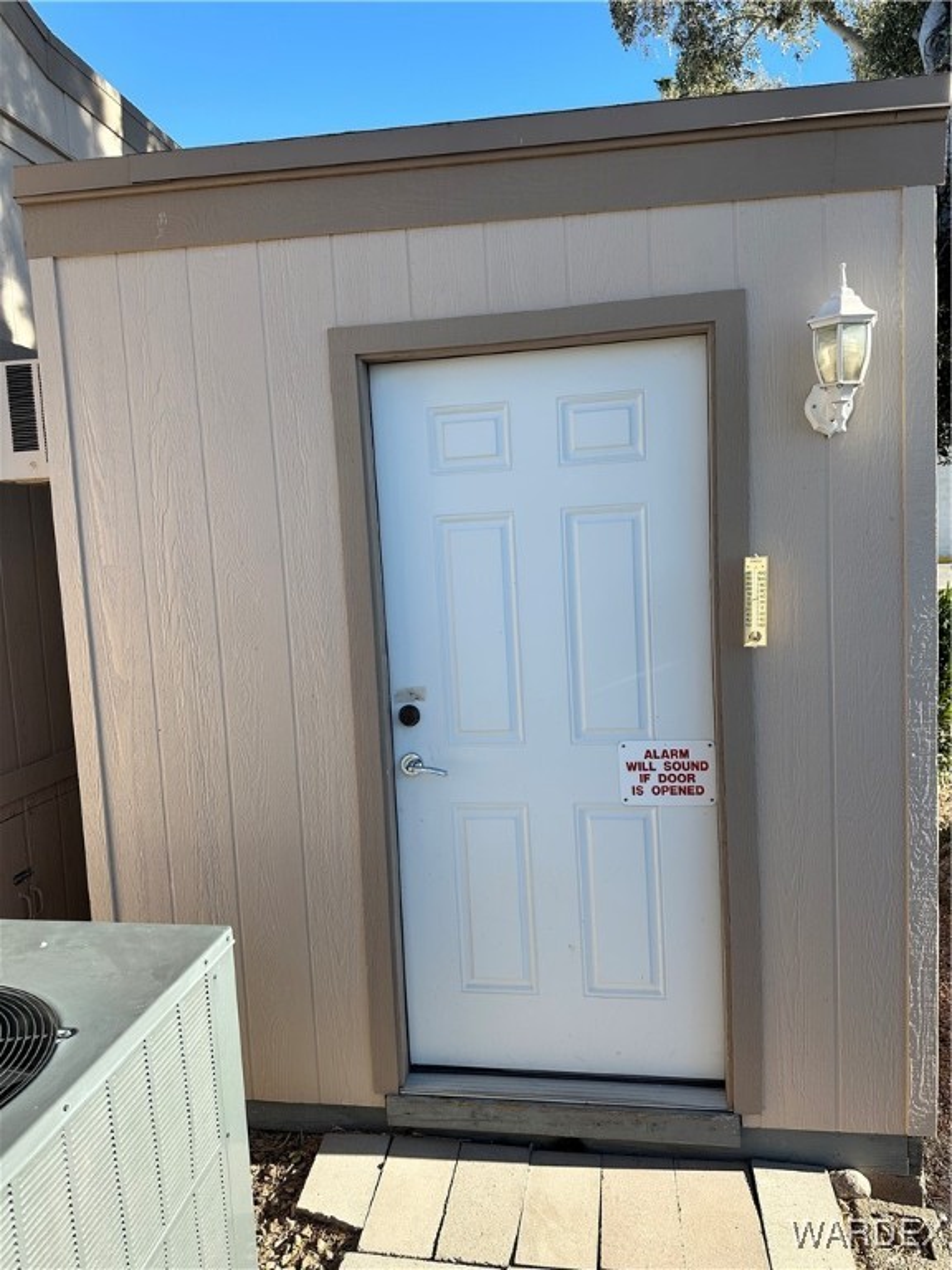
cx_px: 476
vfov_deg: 71.6
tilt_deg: -5.8
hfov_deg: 56.8
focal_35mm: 24
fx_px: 880
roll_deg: +2.3
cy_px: 635
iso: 80
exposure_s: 1/1812
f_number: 1.78
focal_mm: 6.86
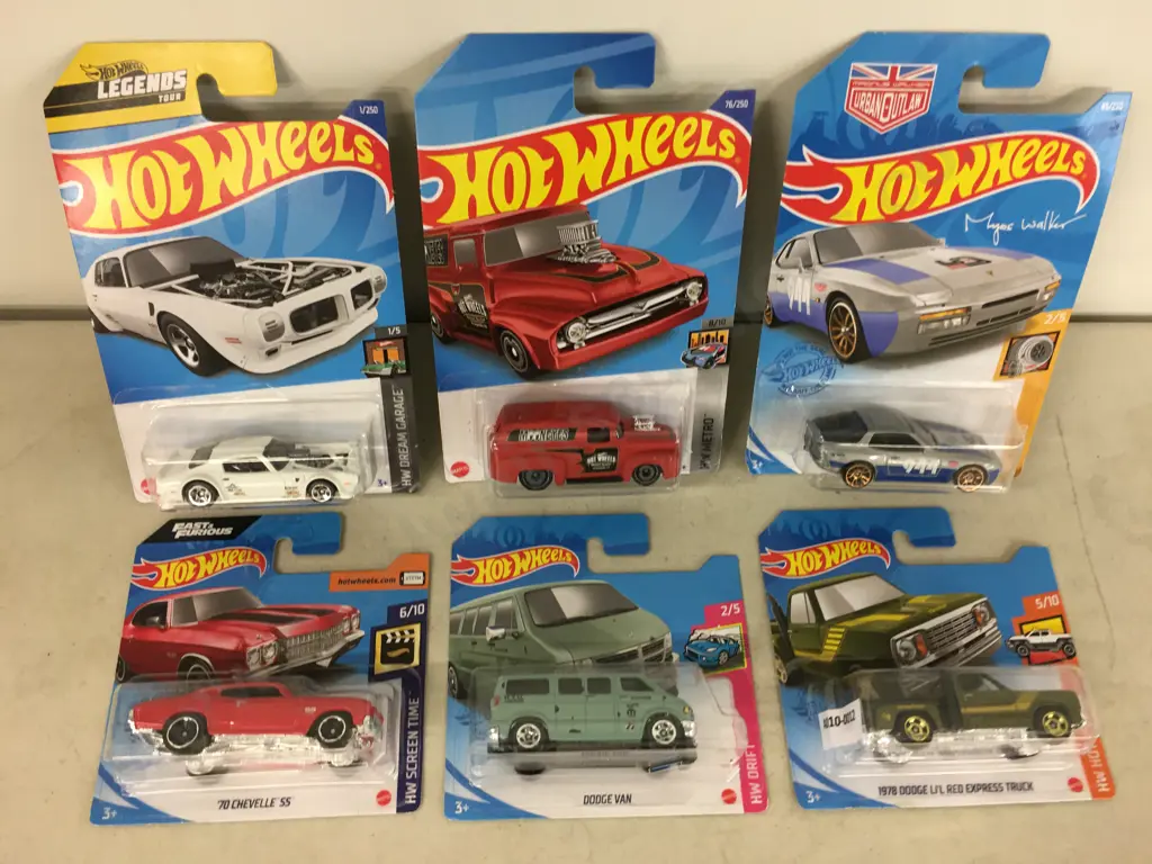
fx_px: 965
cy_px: 432
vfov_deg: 48.2
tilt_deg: -61.8
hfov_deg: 61.7
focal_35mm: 29
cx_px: 576
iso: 50
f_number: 2.2
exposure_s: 1/17
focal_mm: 4.15
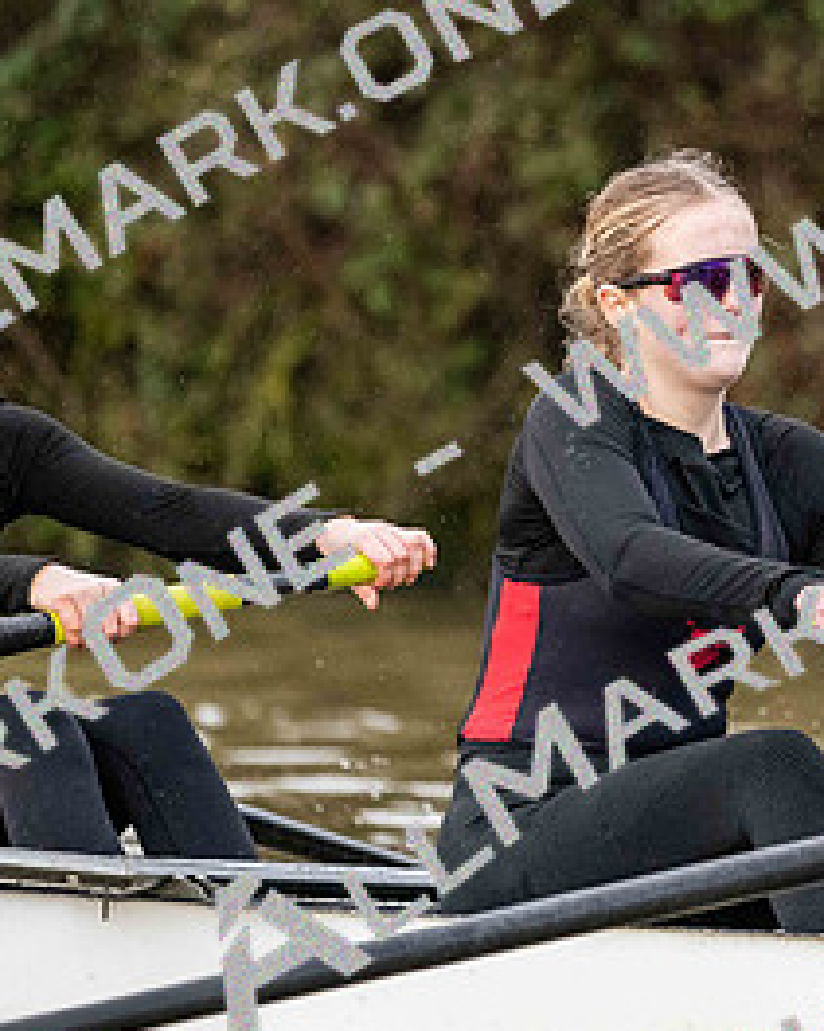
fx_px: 25194
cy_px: 439
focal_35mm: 826
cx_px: 1008
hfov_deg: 1.9
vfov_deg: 2.3
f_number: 4.5
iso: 3600
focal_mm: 400
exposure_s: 1/1600
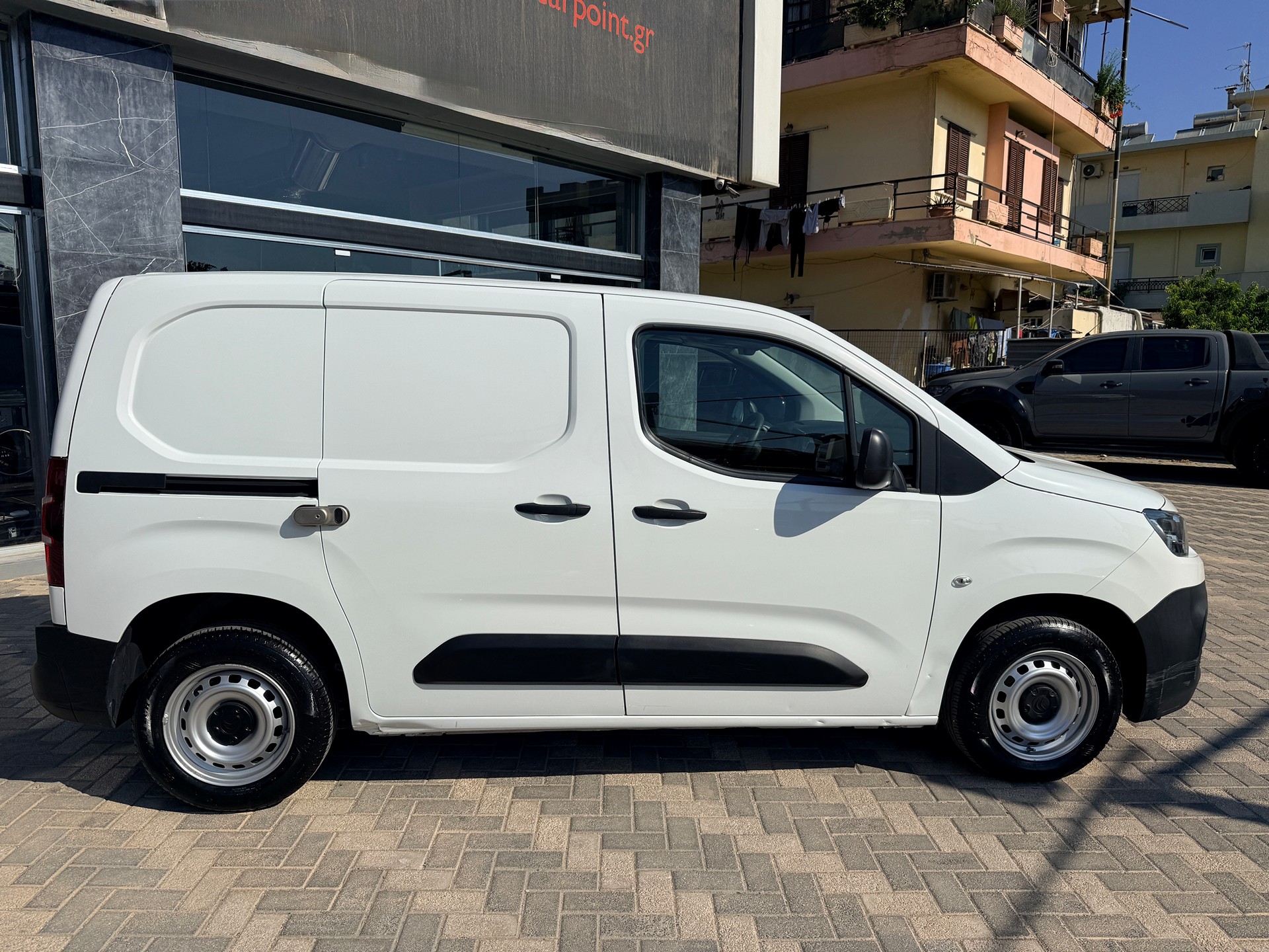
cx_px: 634
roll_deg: -0.4
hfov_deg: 71.6
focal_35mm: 24
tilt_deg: -7.4
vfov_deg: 56.8
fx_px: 880
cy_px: 476
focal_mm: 6.76
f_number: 1.78
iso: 80
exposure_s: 1/11905
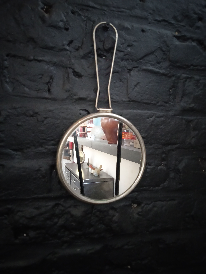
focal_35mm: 26
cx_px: 103
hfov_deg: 53.1
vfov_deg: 67.3
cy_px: 137
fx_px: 206
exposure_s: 1/14.3
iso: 2435
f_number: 2.2
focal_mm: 3.46
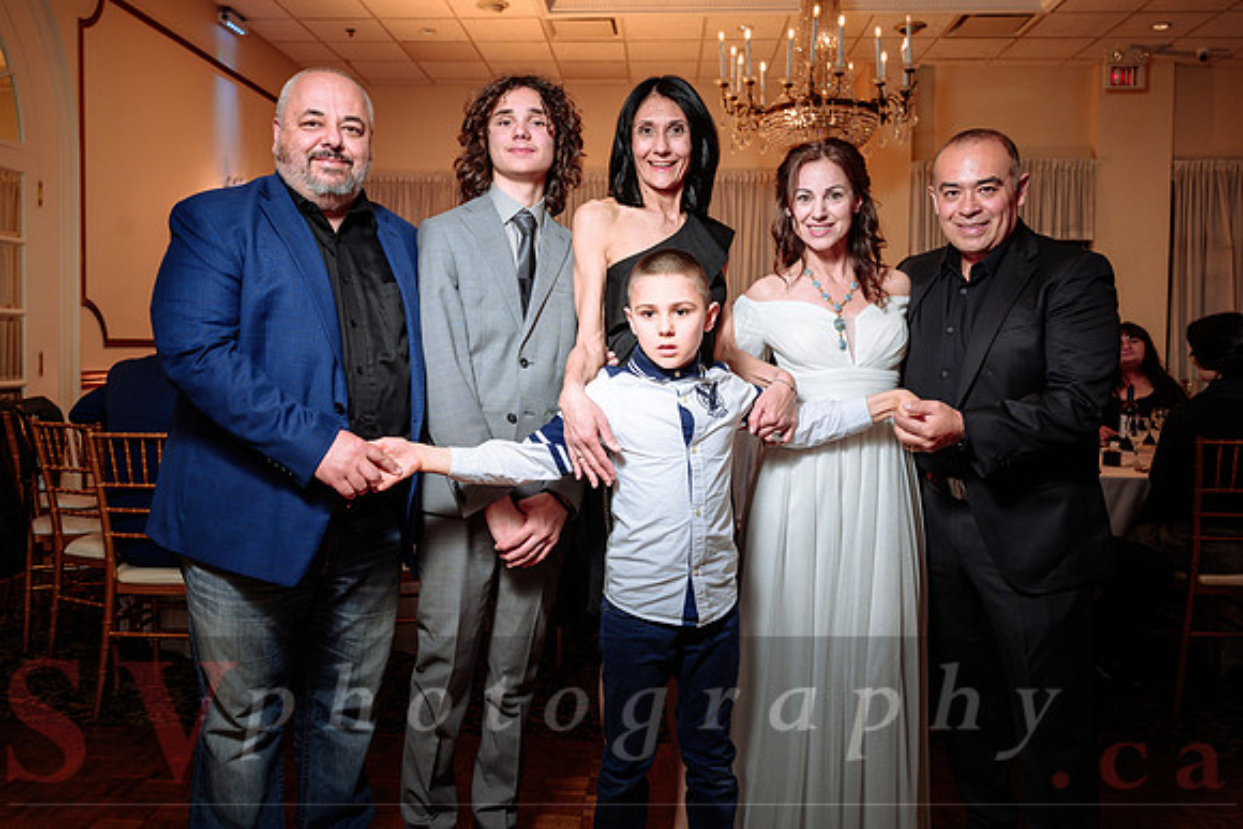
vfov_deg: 42.5
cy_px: 388
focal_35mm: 31
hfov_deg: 60.5
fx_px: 1065
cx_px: 600
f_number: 4.5
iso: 500
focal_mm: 29
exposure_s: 1/160
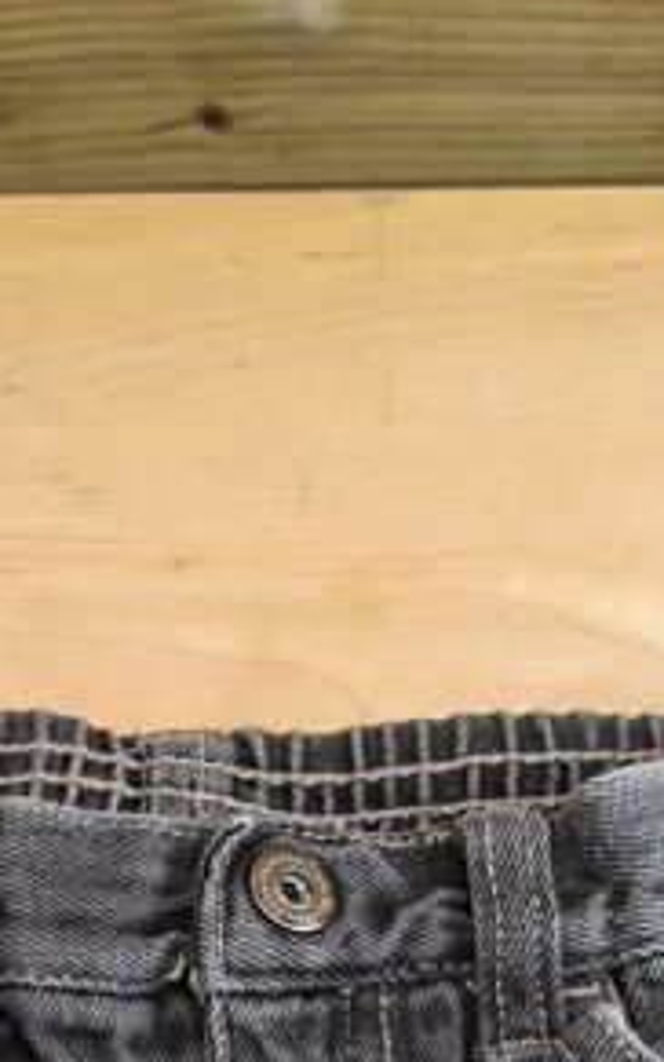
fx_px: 1939
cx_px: 161
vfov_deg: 27.8
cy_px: 1186
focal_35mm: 67
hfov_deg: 19.3
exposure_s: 1/172
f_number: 1.8
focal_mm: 5.54
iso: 50
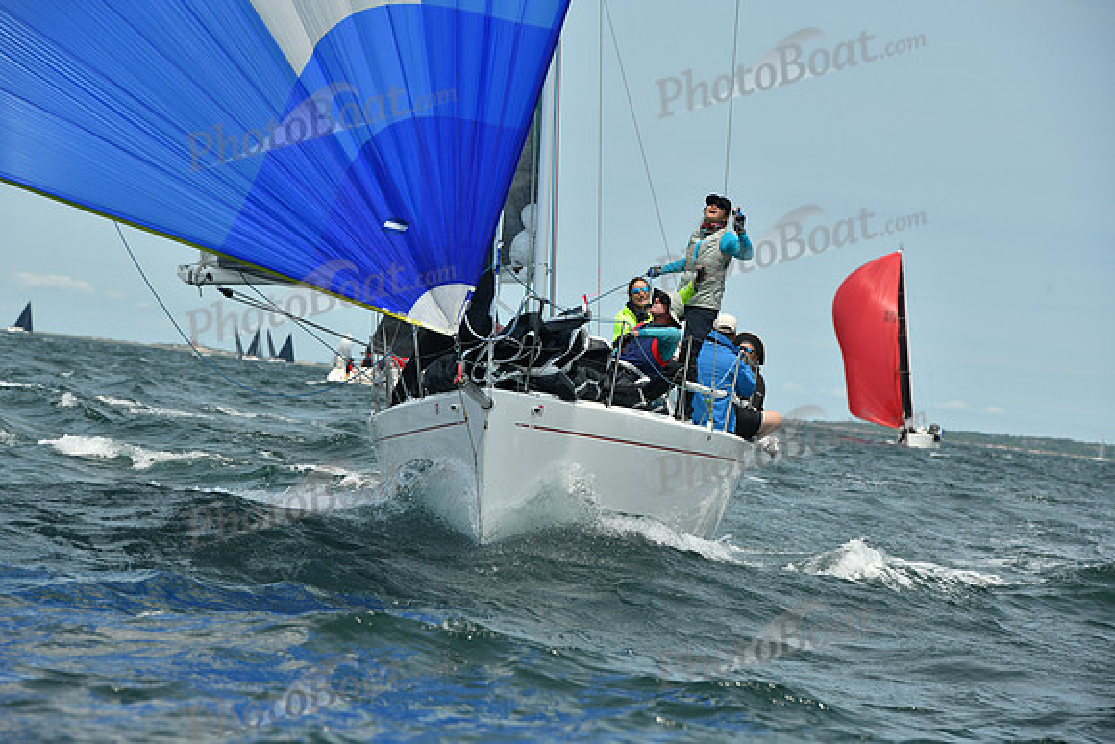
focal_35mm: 190
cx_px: 558
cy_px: 372
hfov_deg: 10.8
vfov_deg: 7.2
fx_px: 5886
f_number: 9
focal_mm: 190
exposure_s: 1/1250
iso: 320
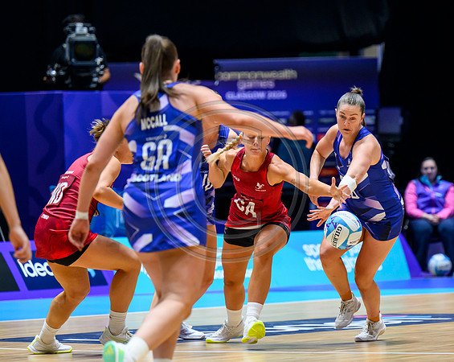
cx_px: 316
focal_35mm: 301
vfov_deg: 5.1
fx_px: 4034
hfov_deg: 6.4
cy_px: 142
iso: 4000
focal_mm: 220
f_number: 4
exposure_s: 1/1600
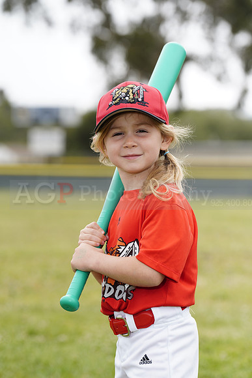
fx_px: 1710
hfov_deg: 8.4
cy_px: 189
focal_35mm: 163
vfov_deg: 12.6
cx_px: 126
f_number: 5.6
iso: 100
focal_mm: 163
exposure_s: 1/250
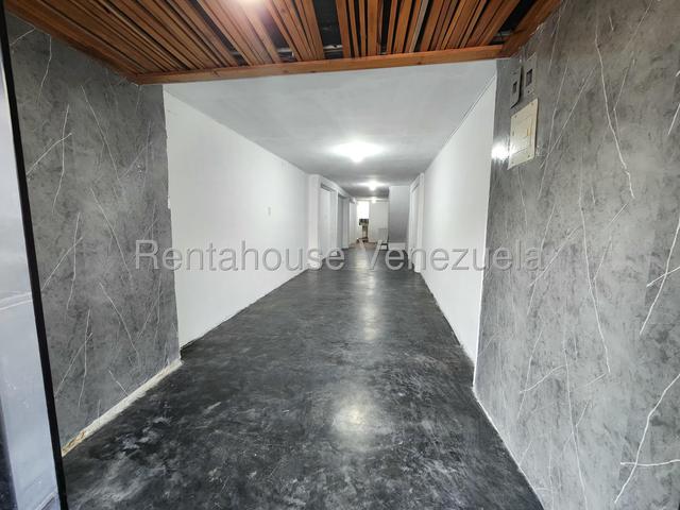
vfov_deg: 89.9
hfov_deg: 106.2
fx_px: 255
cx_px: 340
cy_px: 255
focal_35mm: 13
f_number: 2.2
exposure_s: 1/30
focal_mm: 2.2
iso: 320
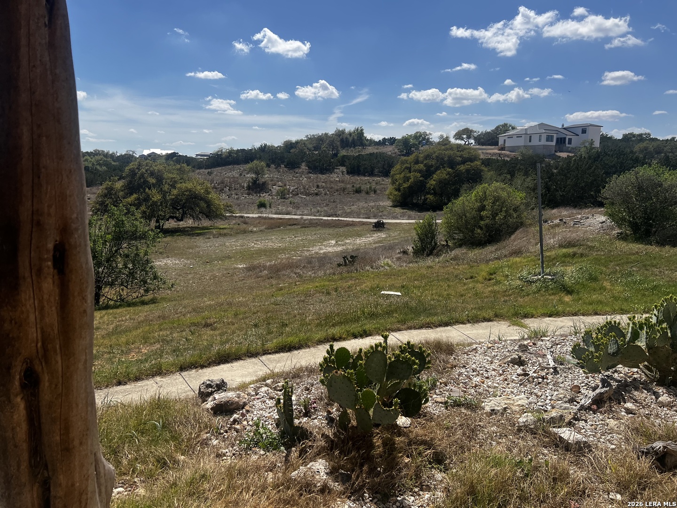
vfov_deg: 53.1
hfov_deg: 67.3
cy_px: 254
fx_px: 508
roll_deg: -1.1
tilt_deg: -11.9
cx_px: 338
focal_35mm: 26
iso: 50
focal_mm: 5.7
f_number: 1.5
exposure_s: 1/5882
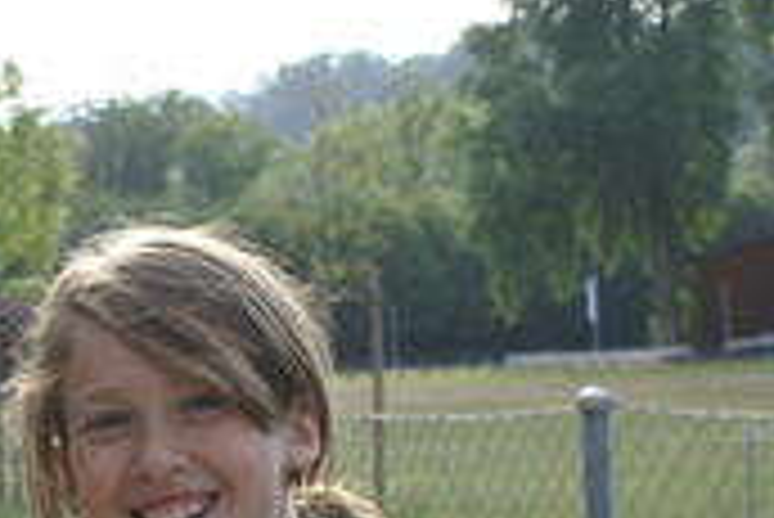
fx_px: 2840
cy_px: 613
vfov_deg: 10.3
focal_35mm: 132
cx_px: -202
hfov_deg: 14.9
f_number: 5.6
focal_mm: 28
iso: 100
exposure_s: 1/160
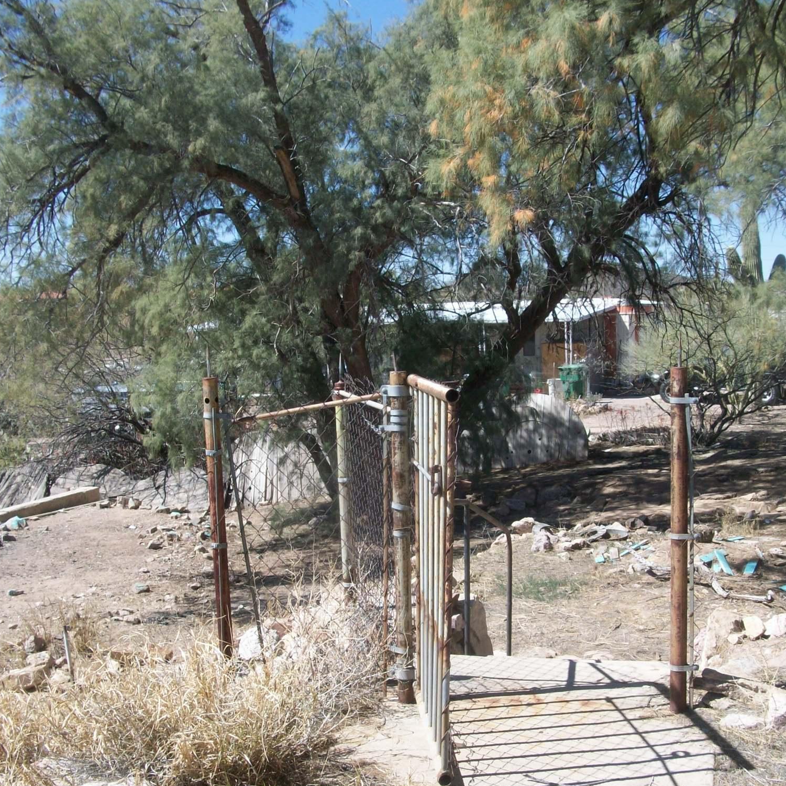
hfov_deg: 40.9
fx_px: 1053
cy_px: 400
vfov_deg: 40.9
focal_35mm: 41
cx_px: 436
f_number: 5.5
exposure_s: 1/225
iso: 64
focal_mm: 5.7
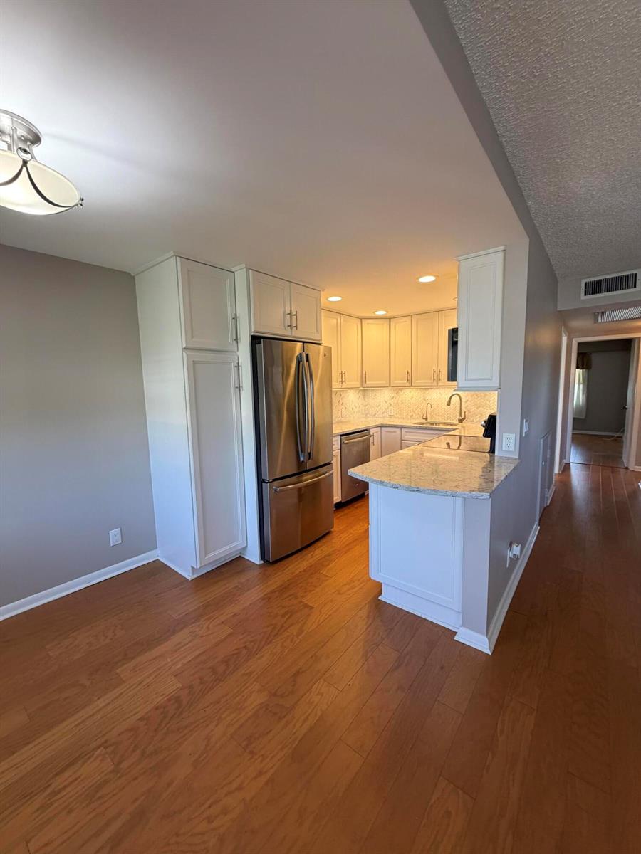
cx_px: 320
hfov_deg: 85.7
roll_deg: +0.7
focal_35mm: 14
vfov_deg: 102.1
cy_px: 427
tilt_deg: -6.5
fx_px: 346
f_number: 2.2
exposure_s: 1/60
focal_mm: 2.22
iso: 250
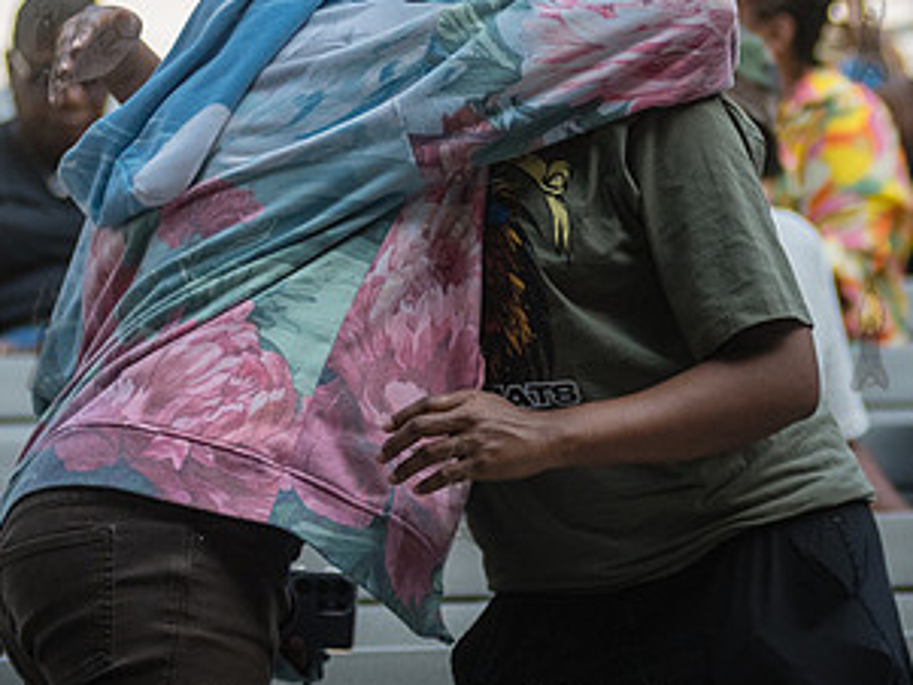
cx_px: 720
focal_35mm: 262
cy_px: 81
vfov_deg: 5.7
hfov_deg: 7.5
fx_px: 6913
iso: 1000
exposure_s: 1/4000
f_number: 2.8
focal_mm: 100
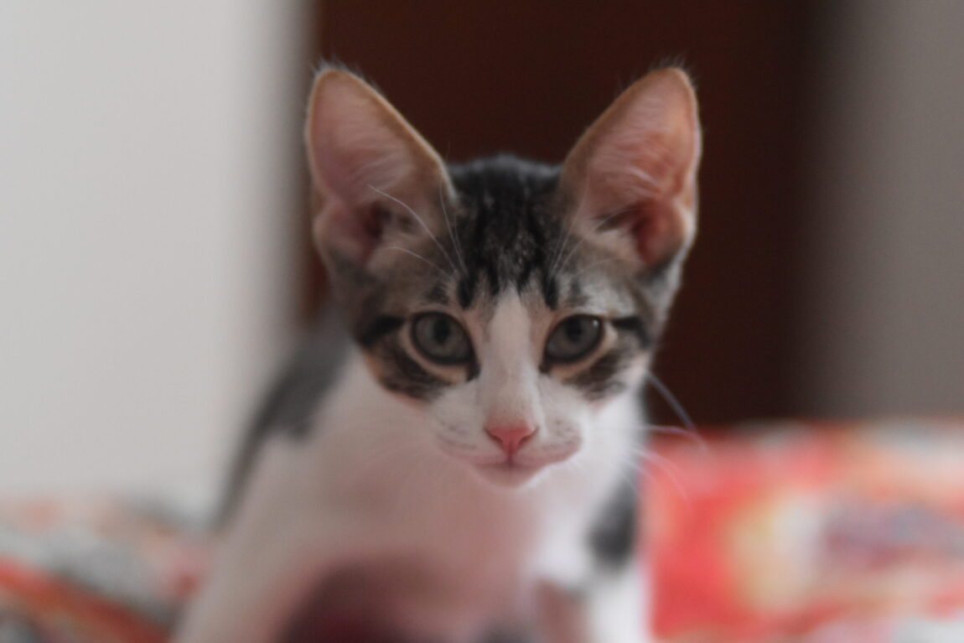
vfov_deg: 10.8
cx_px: 482
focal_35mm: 128
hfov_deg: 16.1
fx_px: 3414
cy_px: 322
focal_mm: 85
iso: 3200
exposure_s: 1/200
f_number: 2
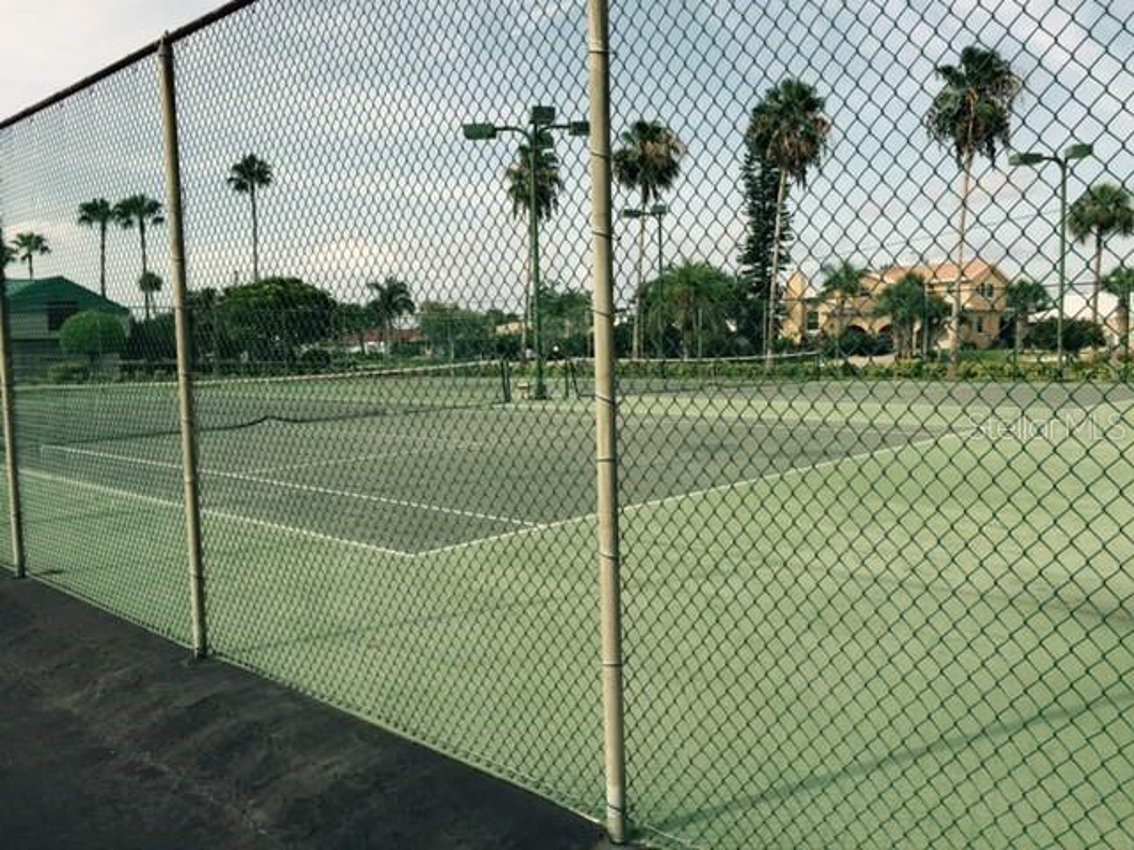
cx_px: 567
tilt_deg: -1.0
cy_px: 425
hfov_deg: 61.7
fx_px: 950
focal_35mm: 29
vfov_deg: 48.2
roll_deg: +0.0
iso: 32
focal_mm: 4.15
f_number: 2.2
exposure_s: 1/1412
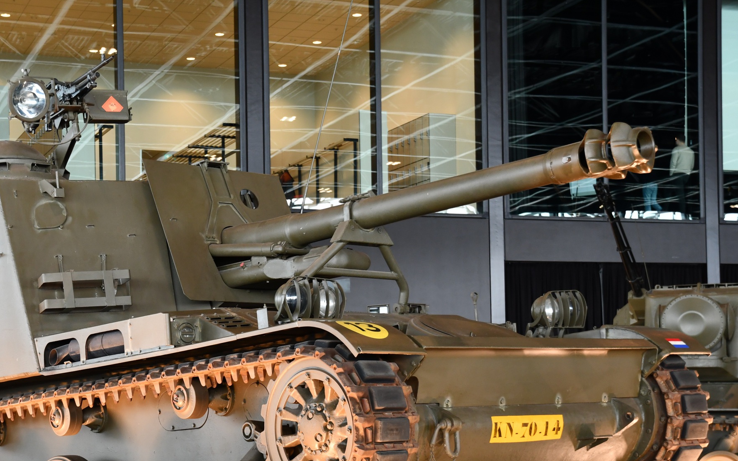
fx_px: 1327
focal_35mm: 66
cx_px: 290
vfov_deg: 19.6
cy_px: 323
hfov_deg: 31.0
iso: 500
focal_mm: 32
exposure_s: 1/50
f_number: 3.5
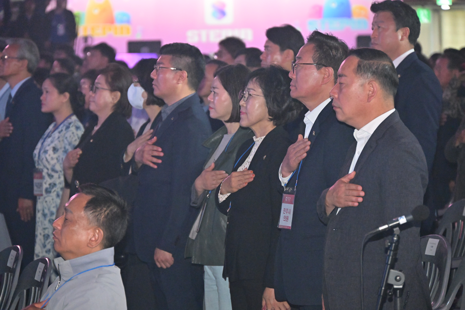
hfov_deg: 14.2
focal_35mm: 145
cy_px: 155
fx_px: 1873
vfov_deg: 9.5
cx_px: 232
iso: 8000
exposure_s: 1/200
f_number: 6.3
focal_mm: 145
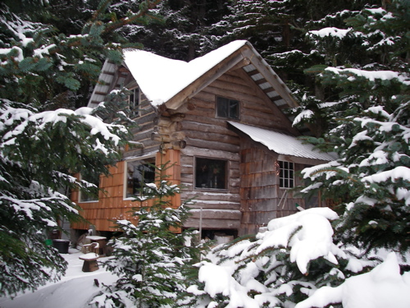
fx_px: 450
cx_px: 205
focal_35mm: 38
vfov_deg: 37.7
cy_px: 154
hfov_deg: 49.0
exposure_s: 1/50
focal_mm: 6.3
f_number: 3.3
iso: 64
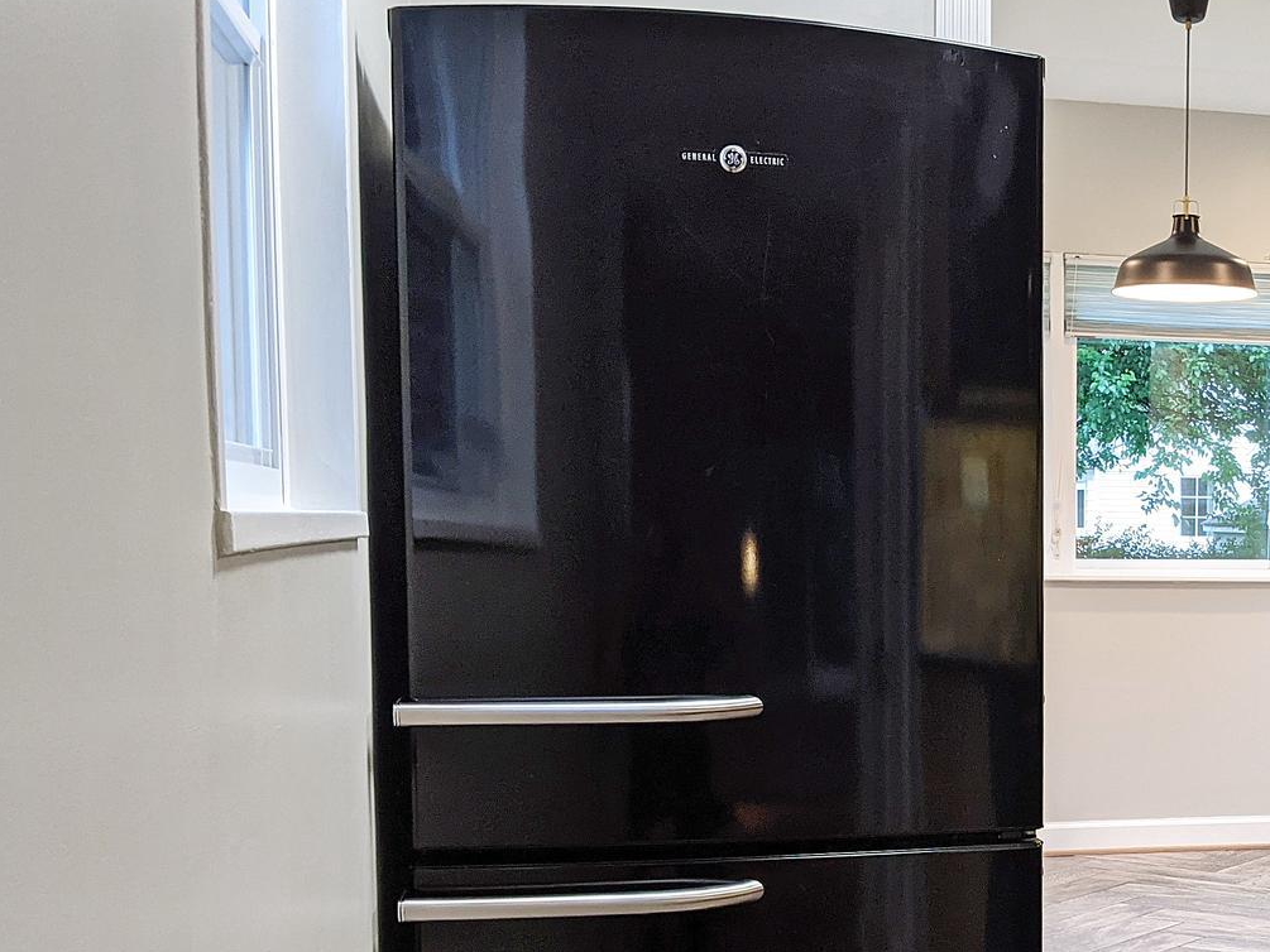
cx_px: 1190
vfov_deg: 26.2
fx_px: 2018
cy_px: 732
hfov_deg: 32.8
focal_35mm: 55
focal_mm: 4.44
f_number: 1.8
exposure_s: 1/40
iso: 120
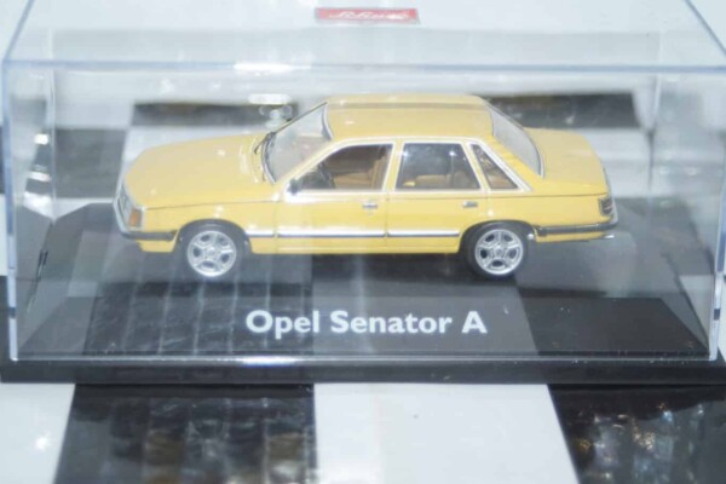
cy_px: 242
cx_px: 363
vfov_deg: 15.2
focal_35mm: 90
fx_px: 1815
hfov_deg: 22.6
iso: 400
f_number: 5.6
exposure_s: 1/80
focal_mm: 60
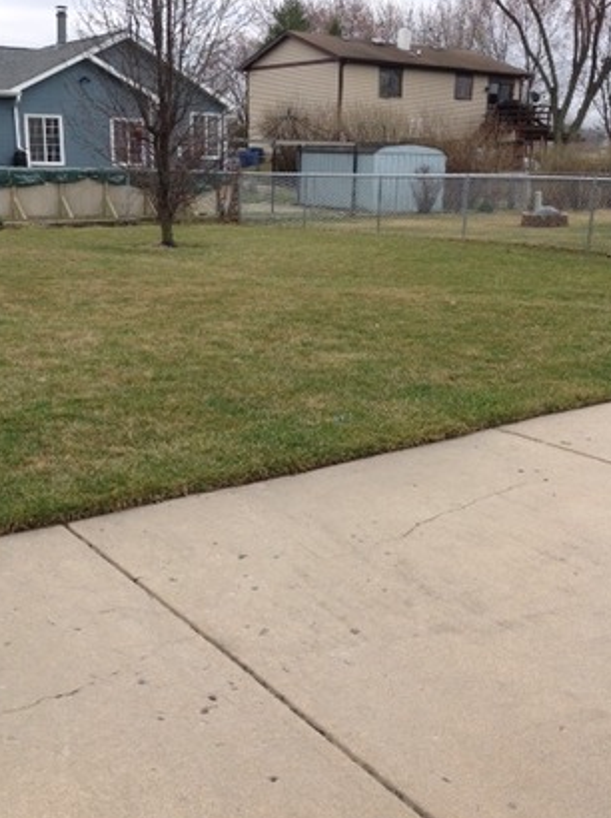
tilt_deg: -11.1
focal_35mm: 41
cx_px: 277
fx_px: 968
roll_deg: -0.6
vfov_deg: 45.8
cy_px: 401
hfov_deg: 35.0
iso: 50
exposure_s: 1/916
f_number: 2.4
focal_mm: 4.28
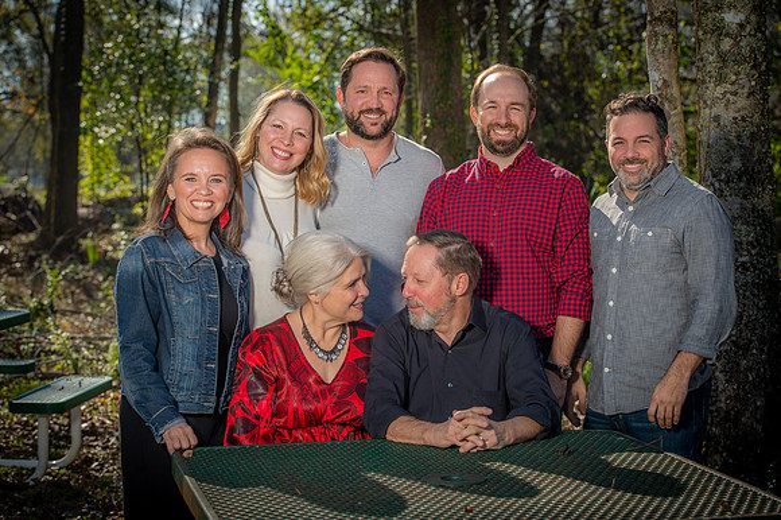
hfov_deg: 26.0
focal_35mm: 78
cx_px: 390
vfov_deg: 17.5
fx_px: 1691
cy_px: 260
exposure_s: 1/250
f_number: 5.6
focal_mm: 78
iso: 50
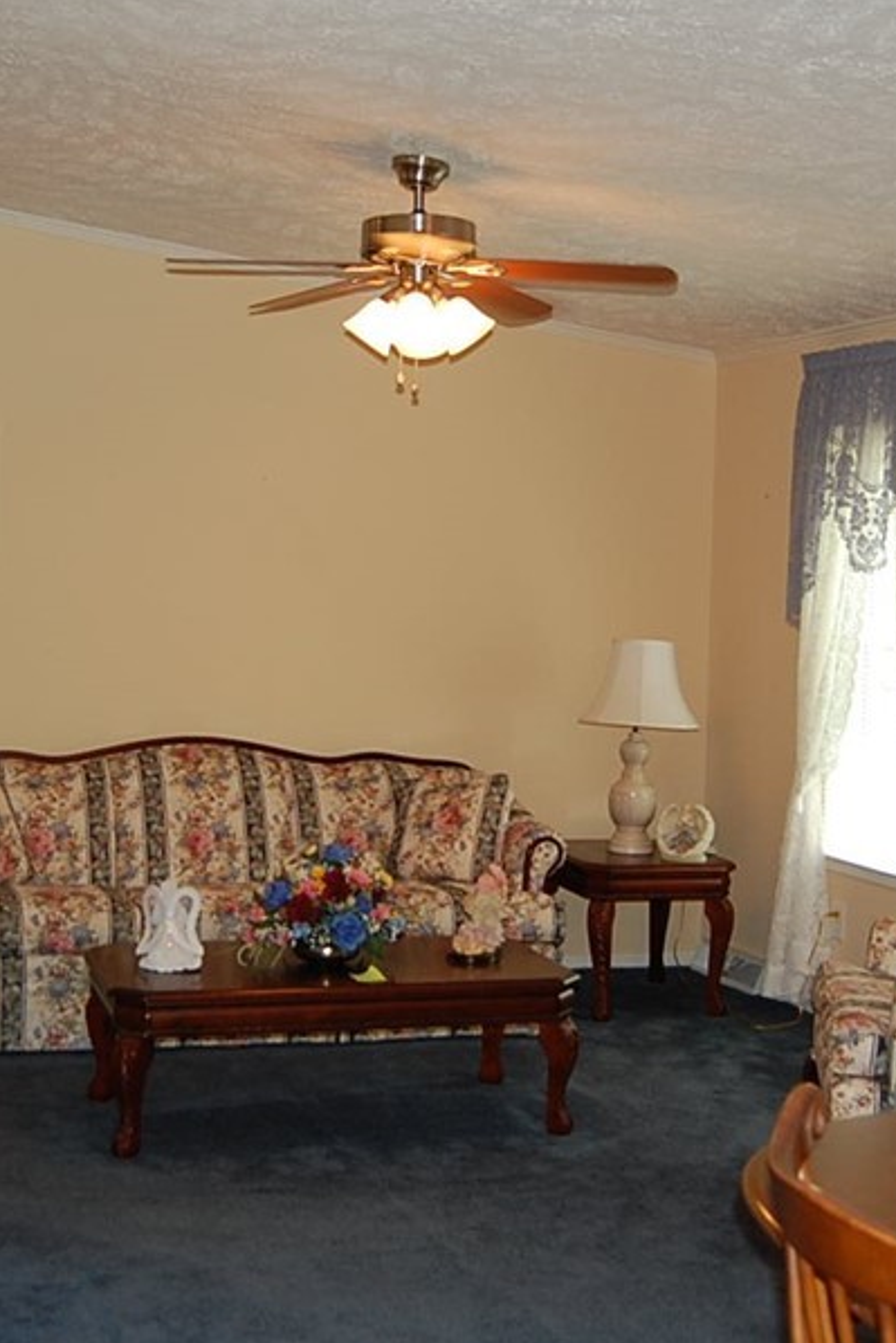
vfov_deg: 40.3
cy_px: 609
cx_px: 390
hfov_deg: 27.5
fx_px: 1828
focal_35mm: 49
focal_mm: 18
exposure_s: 1/60
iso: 400
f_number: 3.5
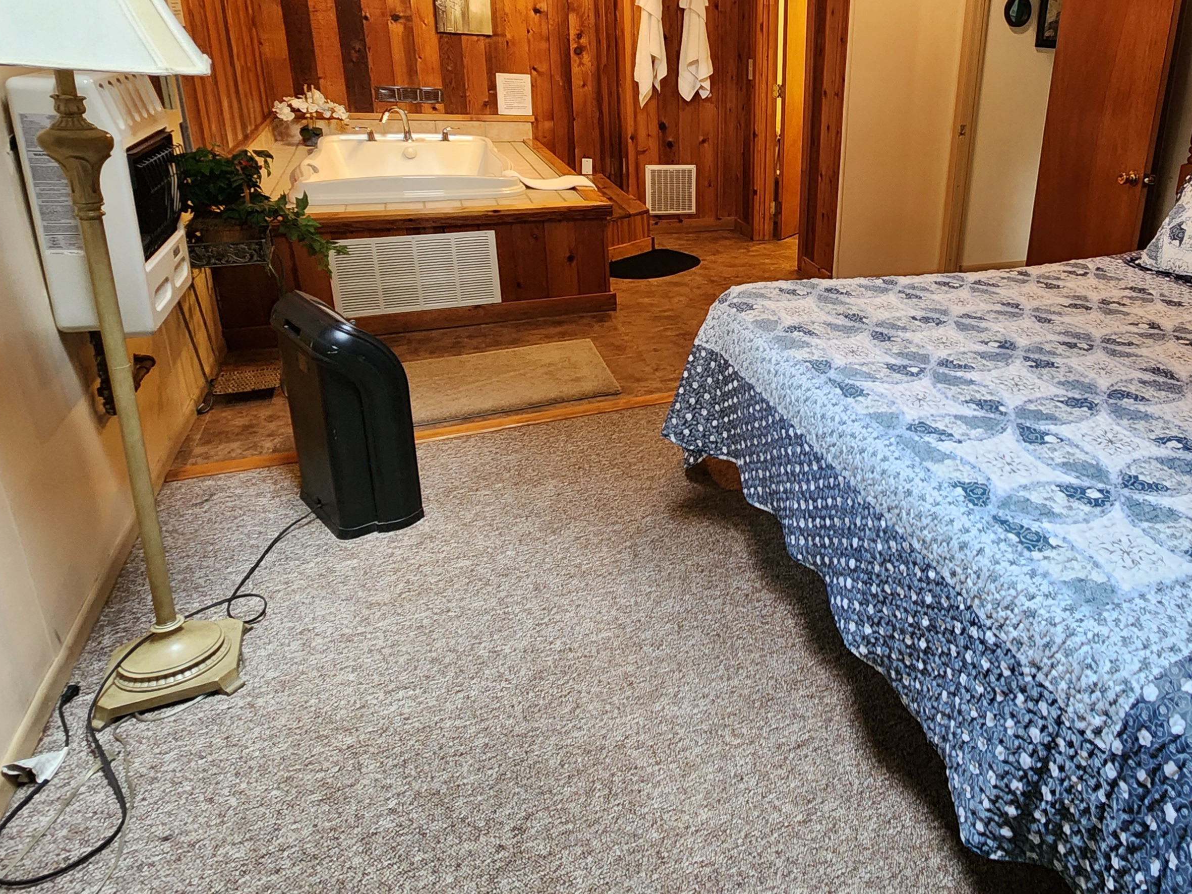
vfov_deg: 59.6
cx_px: 904
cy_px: 296
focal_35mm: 22
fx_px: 758
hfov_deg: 70.8
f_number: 2.2
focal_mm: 2.2
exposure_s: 1/30
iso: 400
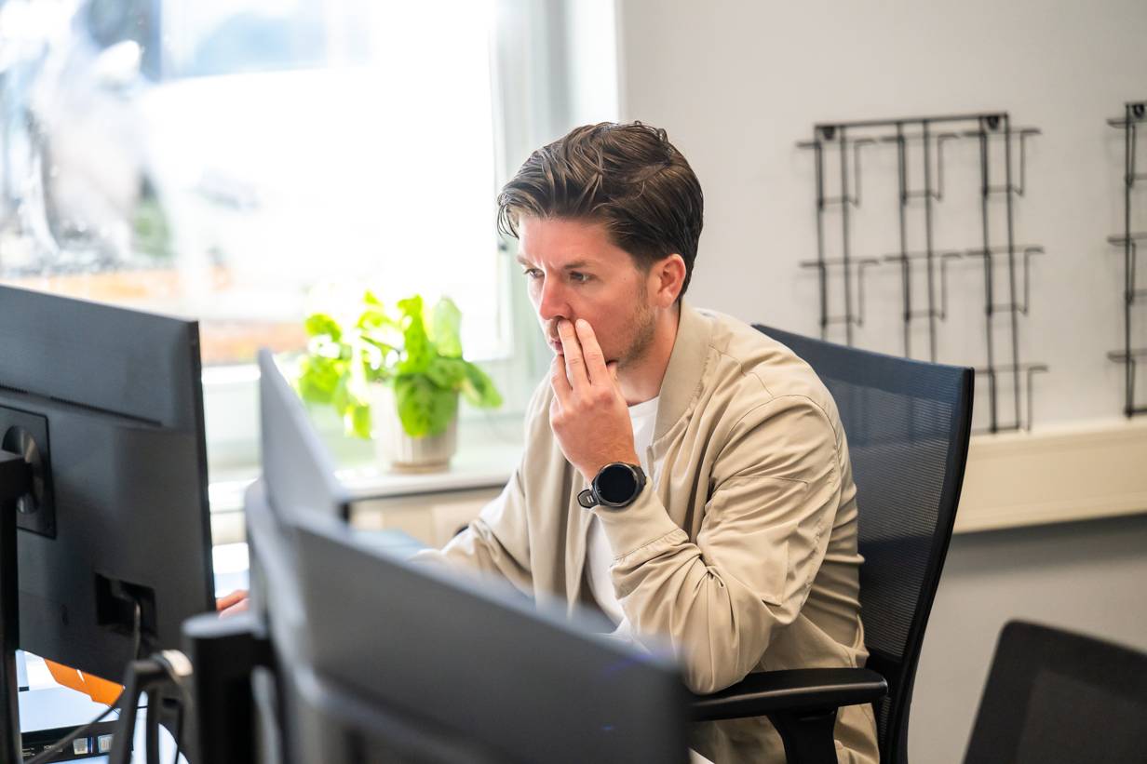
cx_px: 574
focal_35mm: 120
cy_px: 382
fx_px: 3823
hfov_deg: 17.1
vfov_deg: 11.4
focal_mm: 120
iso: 2500
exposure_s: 1/1600
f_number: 2.8
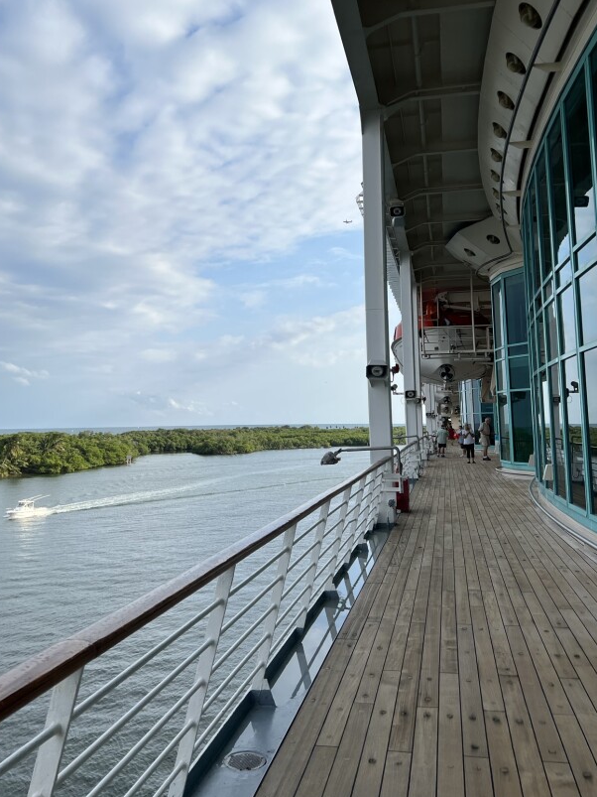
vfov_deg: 56.3
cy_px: 314
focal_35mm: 32
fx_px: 736
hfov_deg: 44.1
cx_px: 274
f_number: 1.5
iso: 50
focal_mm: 5.7
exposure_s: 1/4630
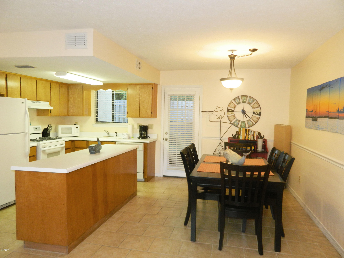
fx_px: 248
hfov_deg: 69.4
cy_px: 129
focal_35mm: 25
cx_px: 172
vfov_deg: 54.9
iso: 200
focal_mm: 4.5
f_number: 3.1
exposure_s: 1/30
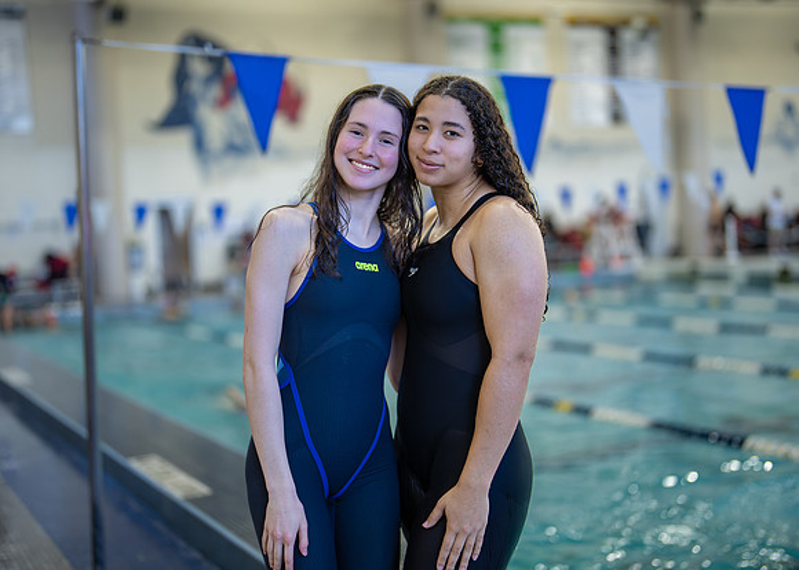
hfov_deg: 35.7
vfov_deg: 25.9
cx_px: 396
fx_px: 1241
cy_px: 281
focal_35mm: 55
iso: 500
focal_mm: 50
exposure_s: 1/500
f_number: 1.2
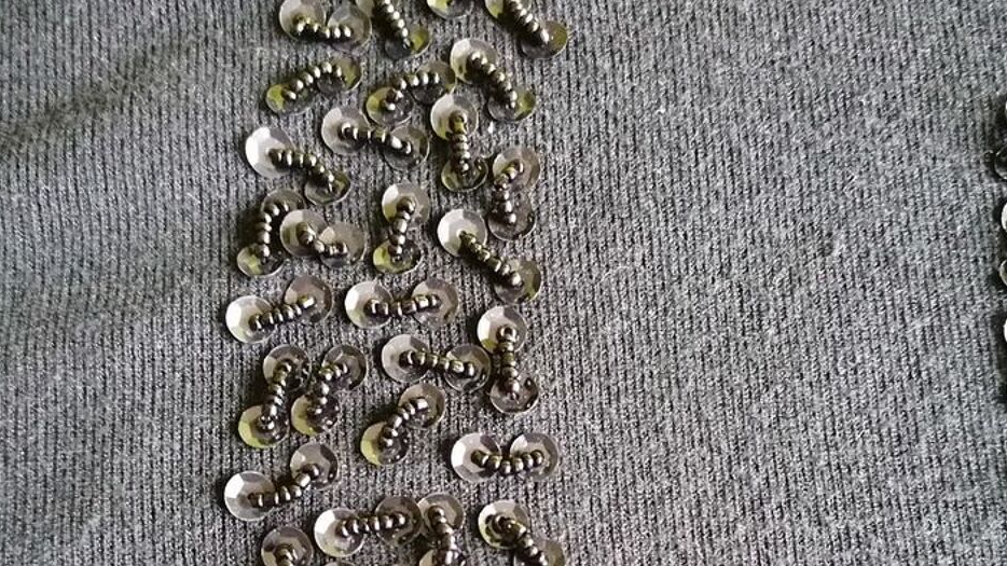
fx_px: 1121
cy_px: 527
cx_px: 501
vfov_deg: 27.2
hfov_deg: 48.4
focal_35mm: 42
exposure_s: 1/16.7
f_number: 1.8
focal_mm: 4.75
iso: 2000
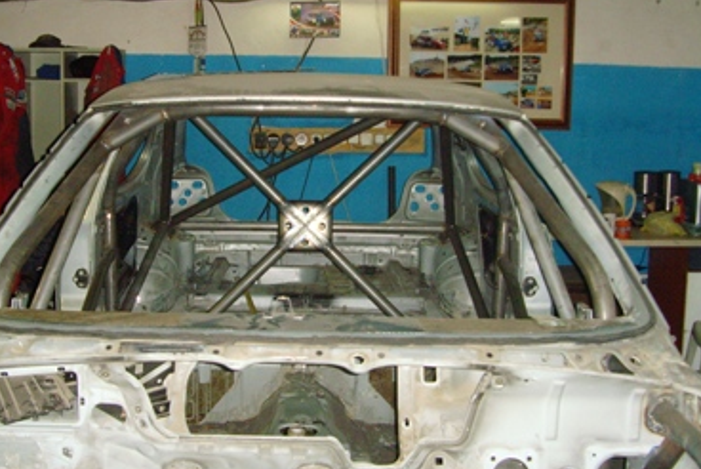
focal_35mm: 47
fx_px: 916
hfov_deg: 41.8
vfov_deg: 28.7
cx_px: 304
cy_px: 227
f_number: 3.5
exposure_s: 1/45
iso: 320
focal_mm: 6.6
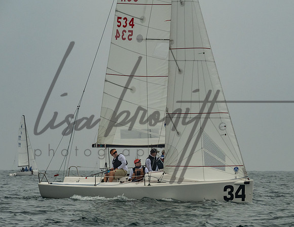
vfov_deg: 6.1
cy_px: 142
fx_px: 2132
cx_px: 175
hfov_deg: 7.9
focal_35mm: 248
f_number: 9
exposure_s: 1/3200
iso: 800
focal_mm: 165
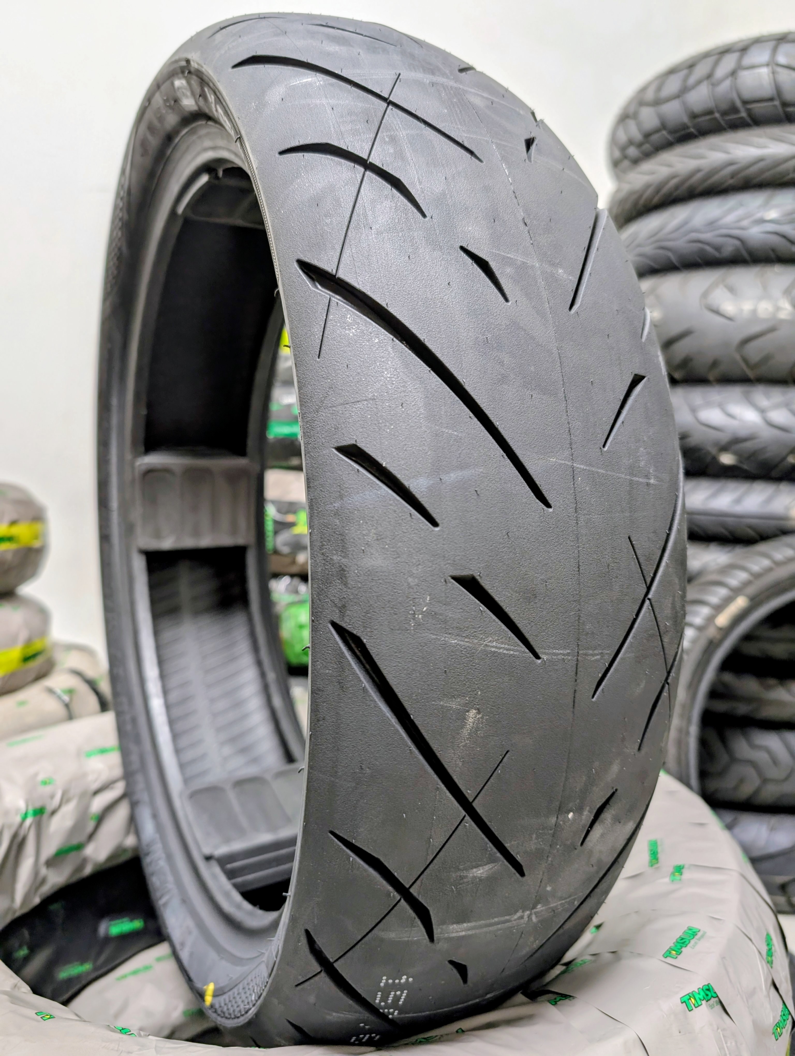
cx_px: 398
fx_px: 733
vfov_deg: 71.5
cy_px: 528
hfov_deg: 56.9
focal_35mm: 24
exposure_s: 1/24.6
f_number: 1.68
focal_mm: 6.9
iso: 25
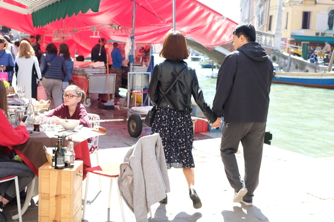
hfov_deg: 37.5
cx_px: 169
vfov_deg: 25.4
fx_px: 492
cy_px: 148
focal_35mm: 53
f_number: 4
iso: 200
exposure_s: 1/250
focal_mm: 23
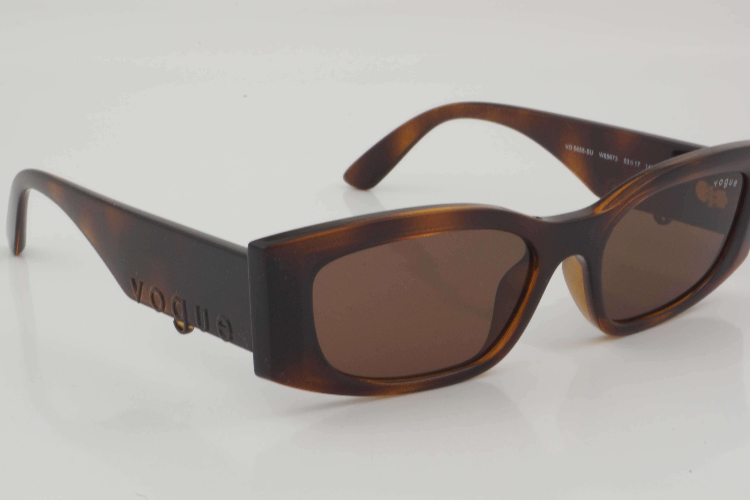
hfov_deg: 23.5
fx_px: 1802
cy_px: 243
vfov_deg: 15.8
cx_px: 389
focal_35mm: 87
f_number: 32
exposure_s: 1/3
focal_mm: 55
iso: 100
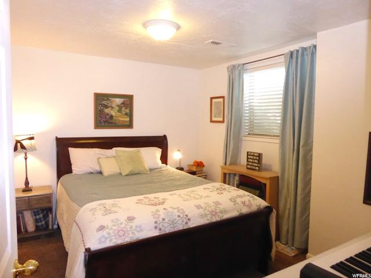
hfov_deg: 71.6
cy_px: 139
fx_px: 257
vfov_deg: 56.8
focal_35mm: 24
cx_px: 186
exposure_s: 1/60
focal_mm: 4.3
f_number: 3.3
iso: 800
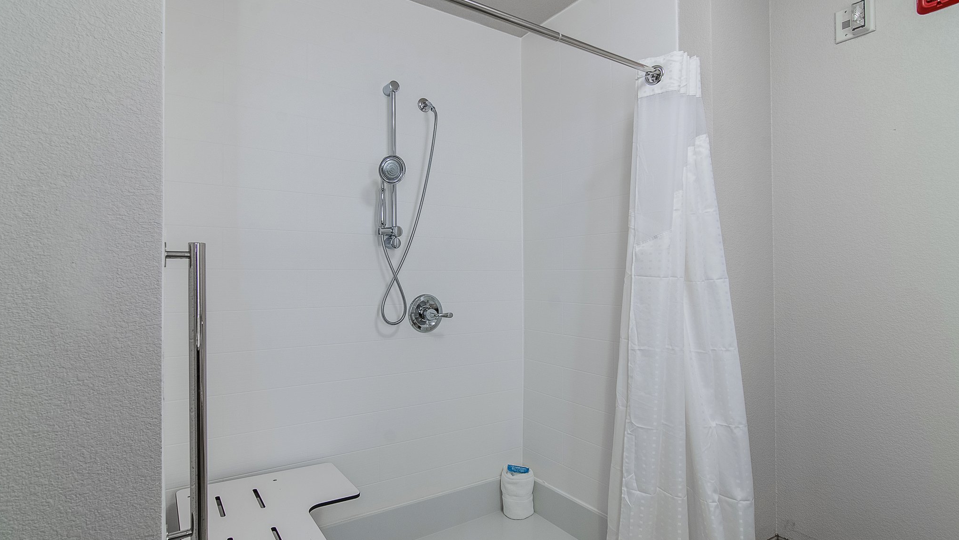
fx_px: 483
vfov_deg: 58.3
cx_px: 479
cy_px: 260
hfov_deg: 89.6
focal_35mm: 19
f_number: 9
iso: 200
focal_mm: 12
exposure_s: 1/25
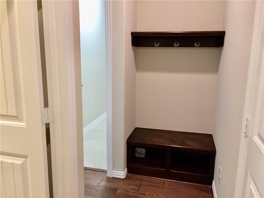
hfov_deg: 61.7
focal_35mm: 29
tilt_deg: -11.8
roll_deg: -1.3
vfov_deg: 48.2
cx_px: 132
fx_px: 221
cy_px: 99
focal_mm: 4.15
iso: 100
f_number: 2.2
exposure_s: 1/30
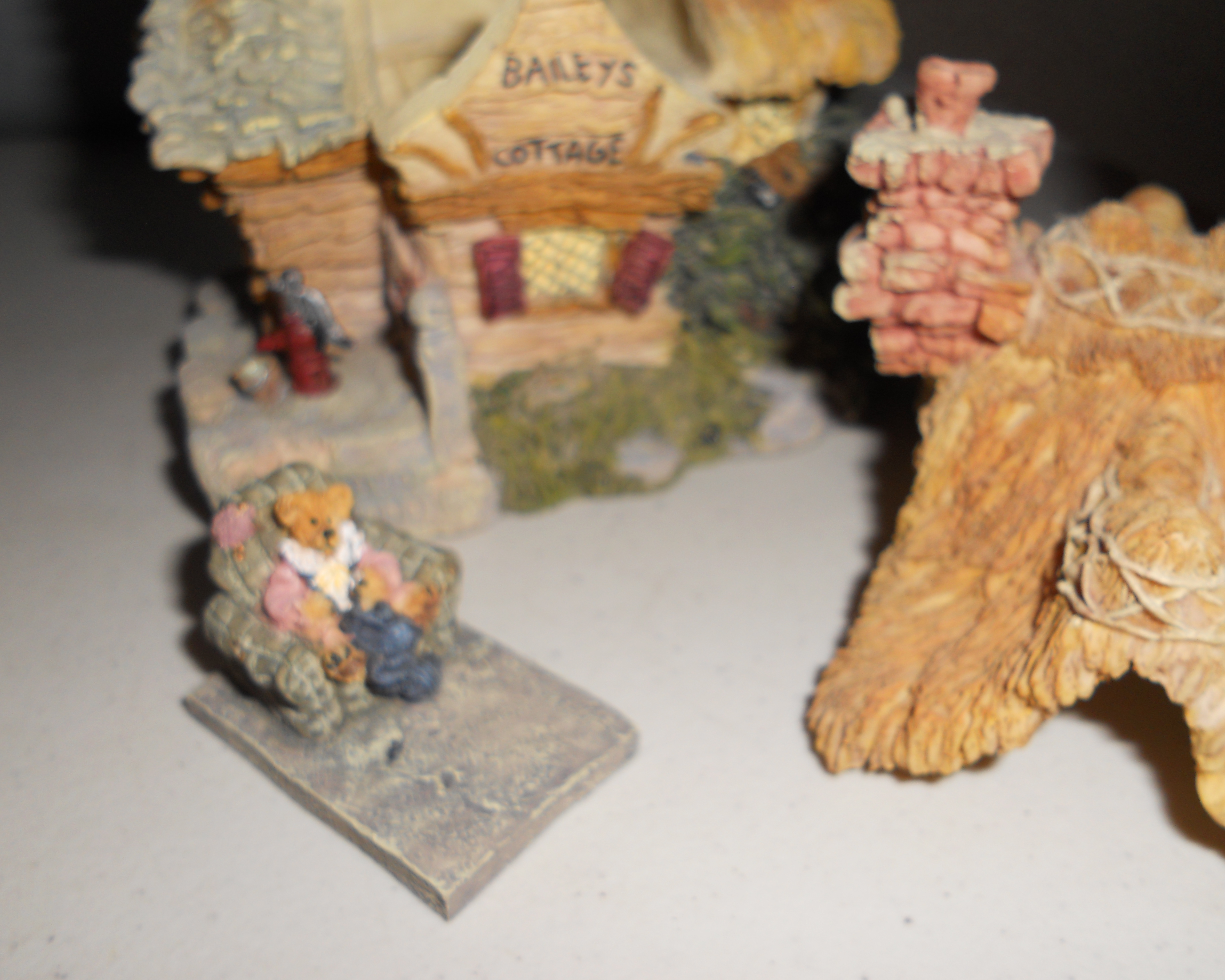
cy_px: 480
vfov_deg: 43.4
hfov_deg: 52.8
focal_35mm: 34
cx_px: 614
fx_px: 1233
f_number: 8.8
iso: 80
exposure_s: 1/25
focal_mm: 5.8
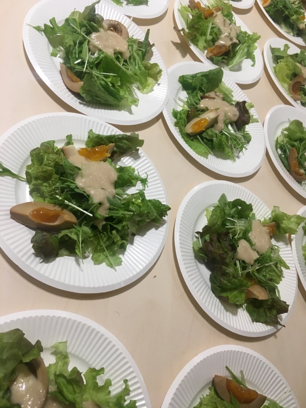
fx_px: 342
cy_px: 204
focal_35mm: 29
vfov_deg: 61.7
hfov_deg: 48.2
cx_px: 153
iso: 40
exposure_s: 1/30
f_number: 2.2
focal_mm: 4.15
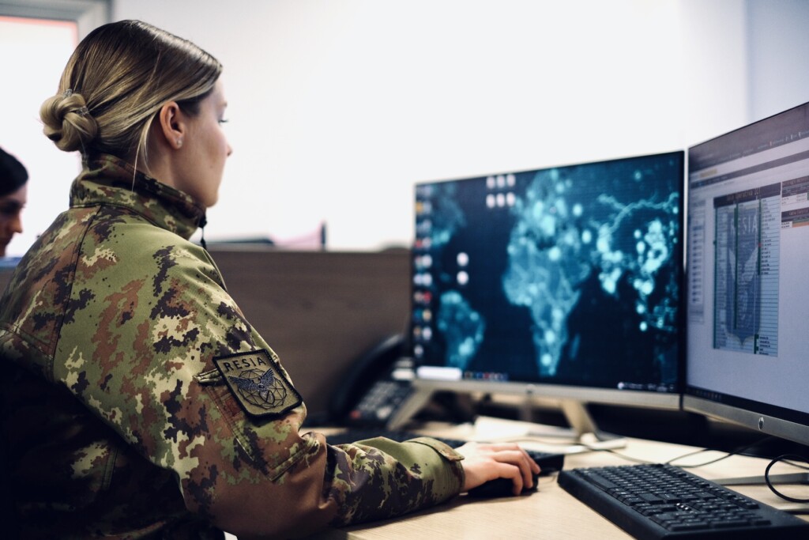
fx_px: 1191
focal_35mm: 53
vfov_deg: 25.5
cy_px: 270
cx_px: 404
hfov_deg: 37.5
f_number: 1.4
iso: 500
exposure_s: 1/320
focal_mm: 35
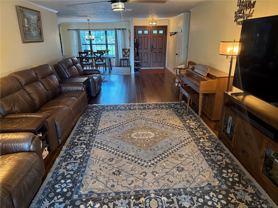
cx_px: 139
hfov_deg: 71.6
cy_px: 104
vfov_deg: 56.8
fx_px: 193
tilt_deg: -18.4
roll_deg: +0.5
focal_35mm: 24
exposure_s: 1/60
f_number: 1.78
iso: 400
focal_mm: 6.76
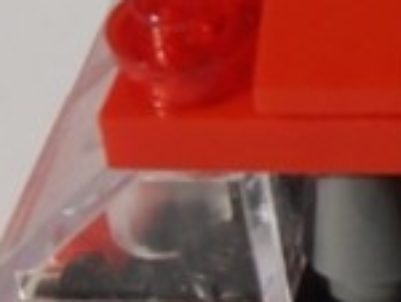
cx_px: 743
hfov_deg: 8.5
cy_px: -49
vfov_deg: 6.7
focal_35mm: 222
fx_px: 2576
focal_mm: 6.61
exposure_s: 1/1000
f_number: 3.9
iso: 80
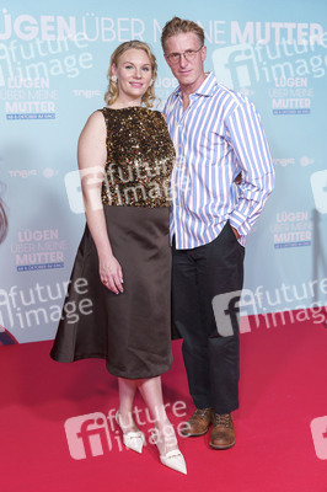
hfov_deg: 28.6
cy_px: 246
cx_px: 164
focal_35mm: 47
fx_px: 641
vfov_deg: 41.9
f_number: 3.2
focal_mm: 47
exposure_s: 1/200
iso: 800
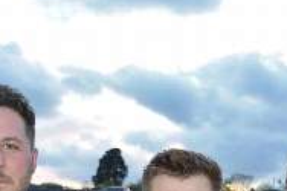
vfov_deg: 13.0
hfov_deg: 20.3
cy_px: 270
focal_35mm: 100
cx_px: 203
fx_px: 797
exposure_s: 1/160
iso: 640
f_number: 4.5
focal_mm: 22
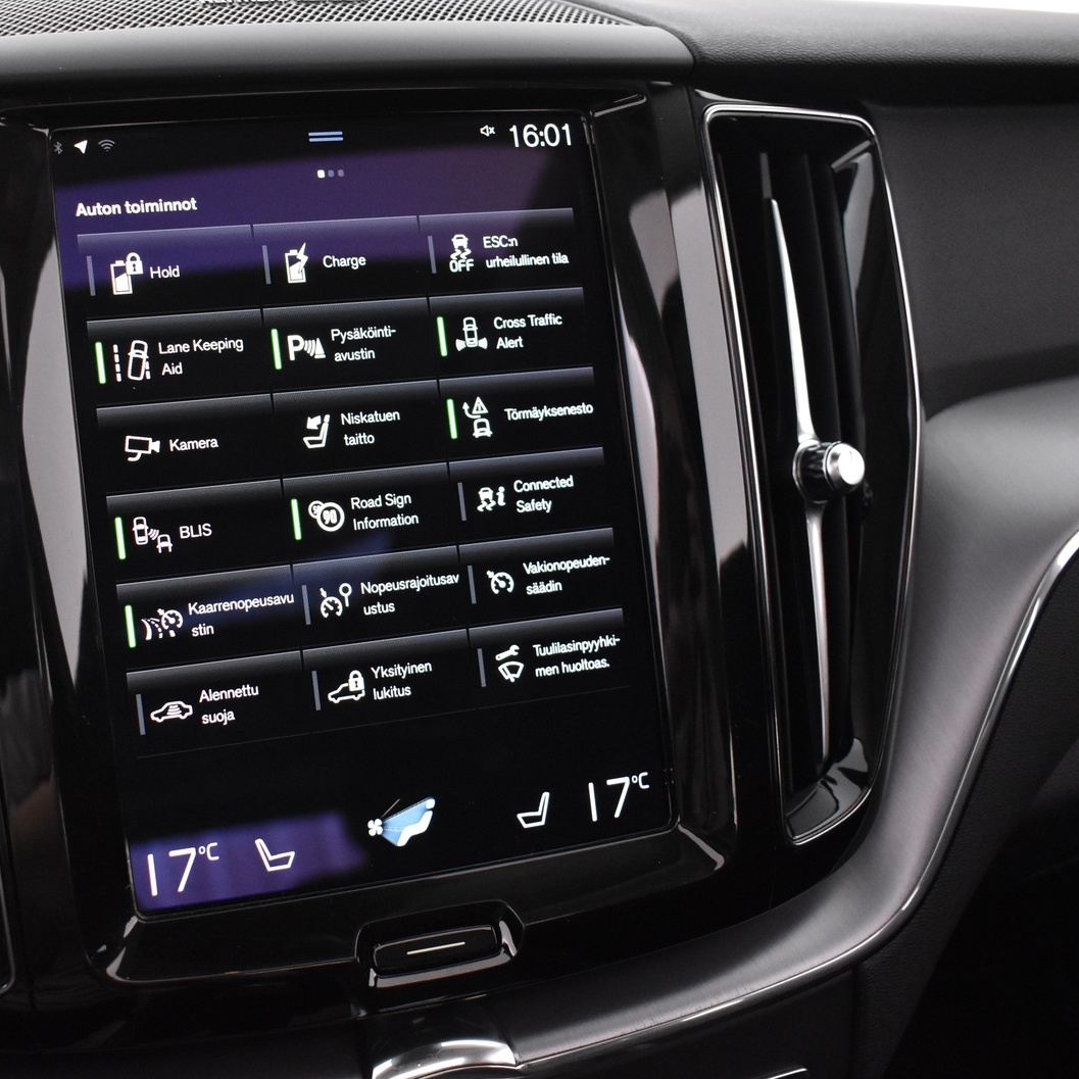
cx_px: 263
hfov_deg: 38.1
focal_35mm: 43
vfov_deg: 39.2
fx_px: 1516
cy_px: 544
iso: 2800
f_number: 3.8
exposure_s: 1/30
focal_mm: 22
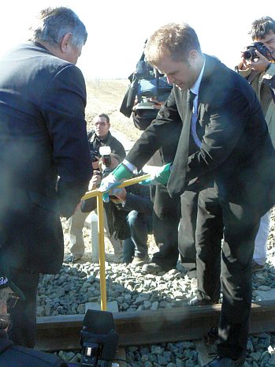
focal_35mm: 36
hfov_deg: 39.7
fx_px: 381
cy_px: 184
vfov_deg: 51.3
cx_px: 138
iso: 400
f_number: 5.6
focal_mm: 6
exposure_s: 1/400
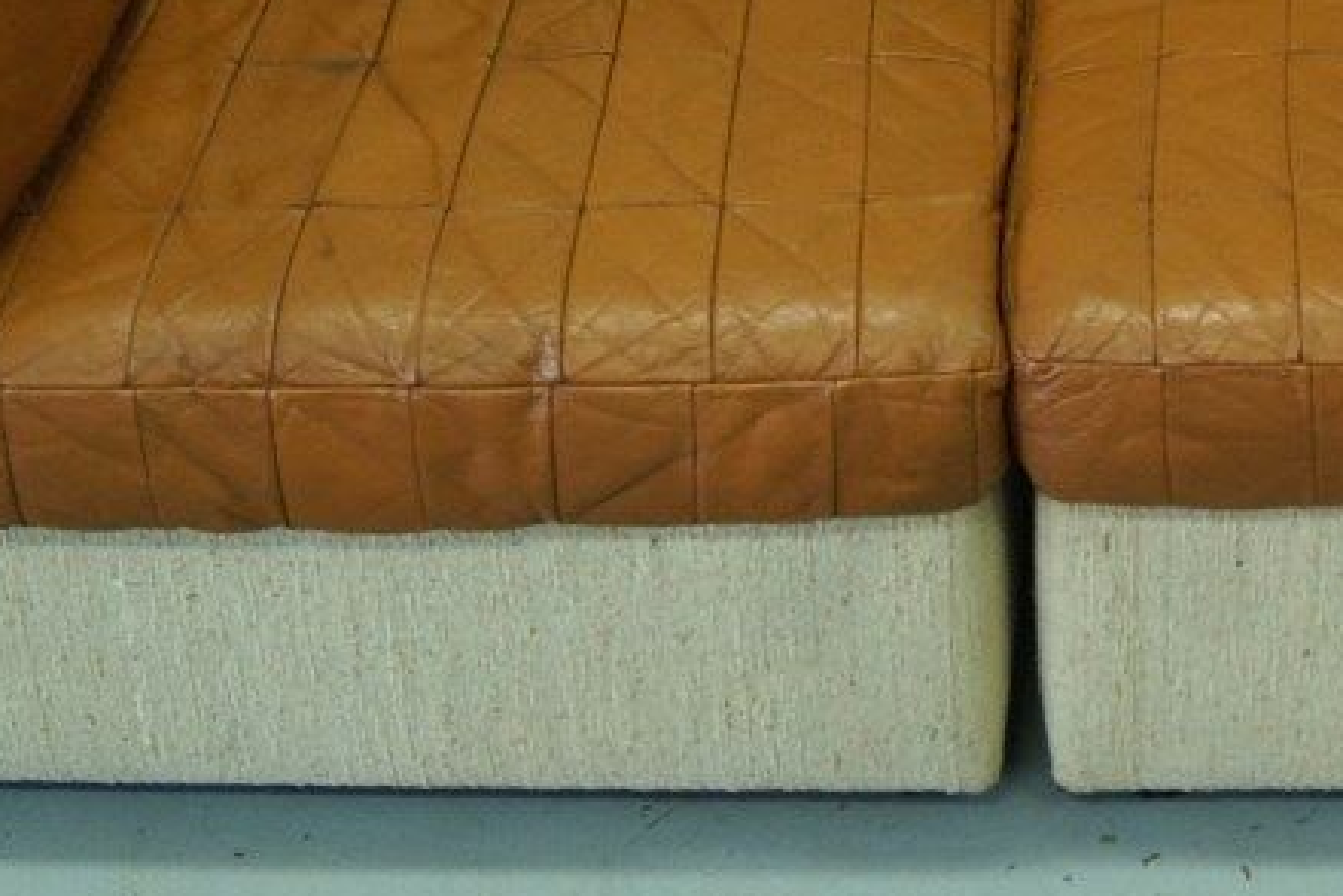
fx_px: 3171
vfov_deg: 15.5
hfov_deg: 23.7
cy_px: -155
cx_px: 1017
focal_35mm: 85
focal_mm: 20
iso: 400
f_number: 7.1
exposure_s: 1/10
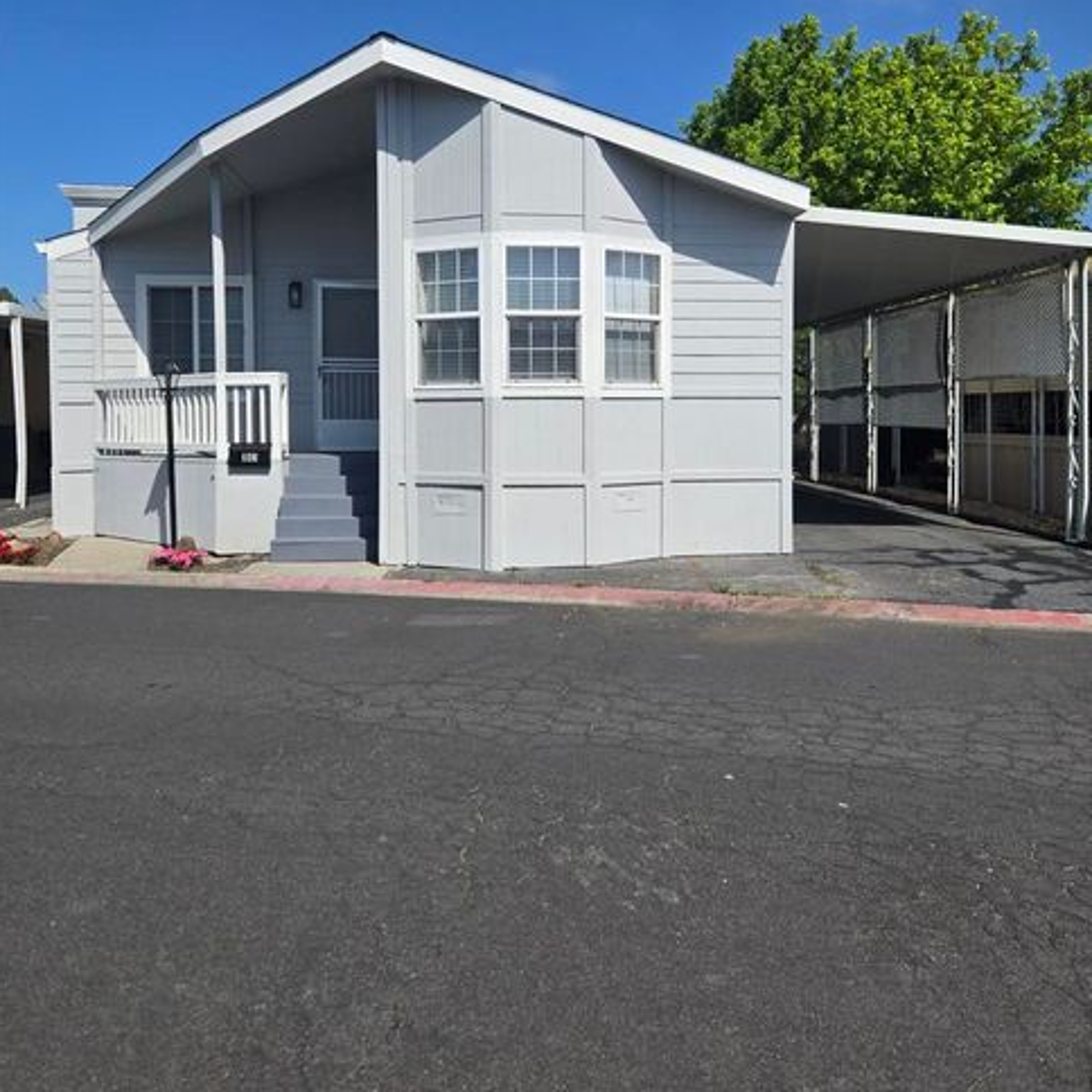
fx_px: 999
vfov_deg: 56.9
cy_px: 441
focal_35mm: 28
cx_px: 555
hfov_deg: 57.3
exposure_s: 1/2671
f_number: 1.8
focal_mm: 5.4
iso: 25
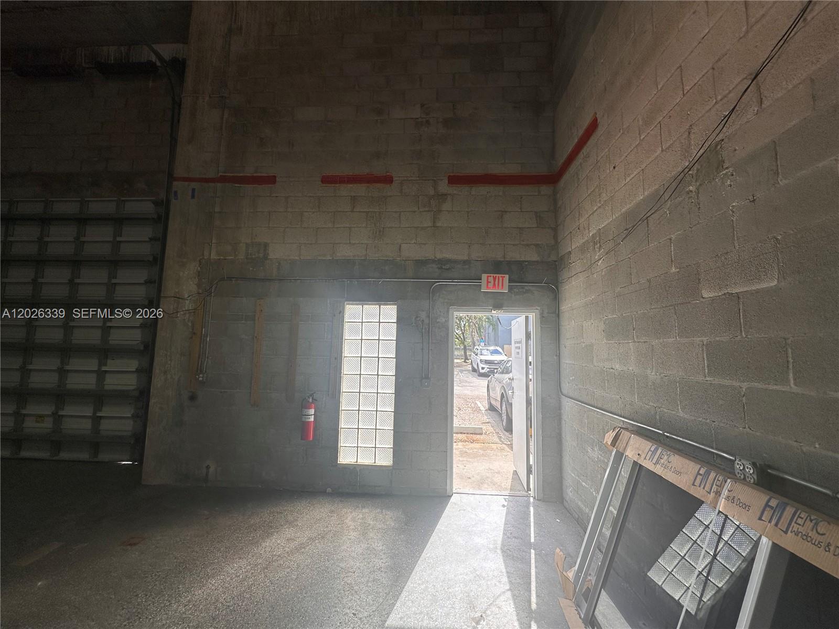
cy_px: 314
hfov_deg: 102.1
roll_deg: -0.7
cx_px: 420
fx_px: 339
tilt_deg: +5.0
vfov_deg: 85.7
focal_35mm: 14
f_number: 2.2
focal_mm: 2.22
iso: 40
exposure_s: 1/213
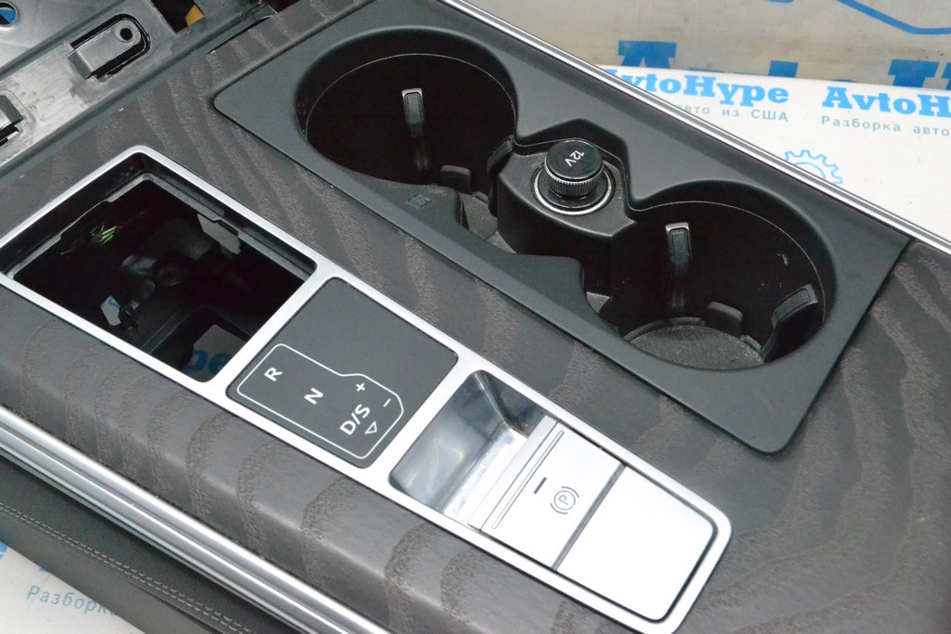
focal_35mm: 39
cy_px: 317
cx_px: 476
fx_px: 1030
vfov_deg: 34.2
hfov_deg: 49.5
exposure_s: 1/125
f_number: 10
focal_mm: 26
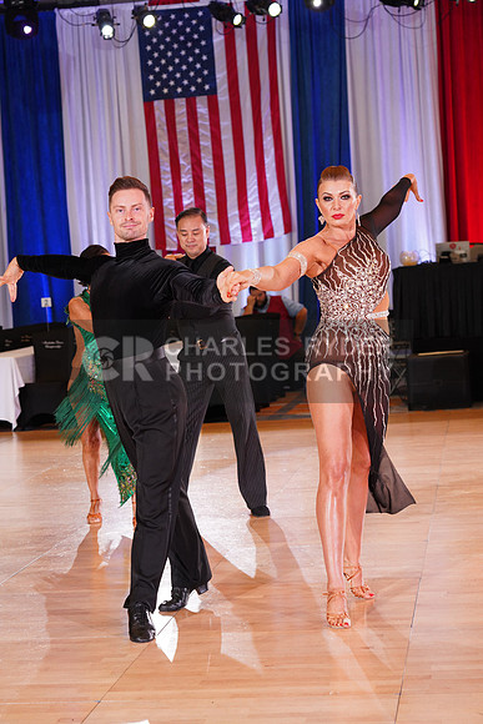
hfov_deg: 17.3
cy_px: 362
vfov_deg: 25.7
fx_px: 1589
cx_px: 242
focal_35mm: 79
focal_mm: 79
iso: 1600
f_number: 5
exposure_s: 1/160
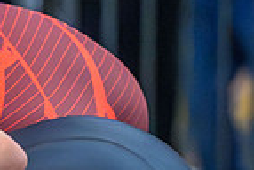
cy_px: 398
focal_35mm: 898
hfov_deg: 2.3
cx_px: -190
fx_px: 6349
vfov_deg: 1.5
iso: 12800
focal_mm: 140
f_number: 2.8
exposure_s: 1/800
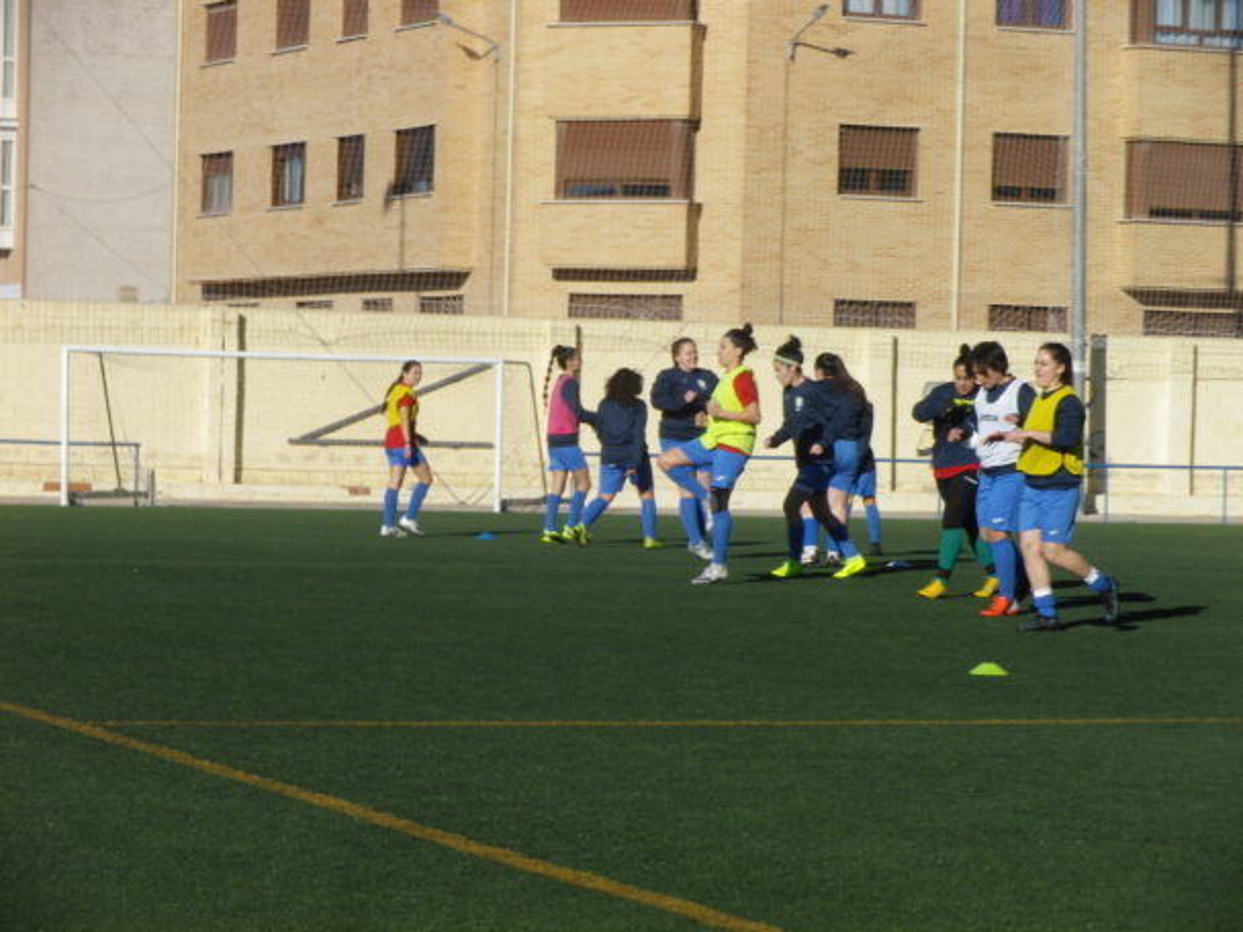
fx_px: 4453
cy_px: 466
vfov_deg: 12.0
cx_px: 622
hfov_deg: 15.9
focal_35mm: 124
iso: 80
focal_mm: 22.2
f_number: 5.2
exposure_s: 1/800
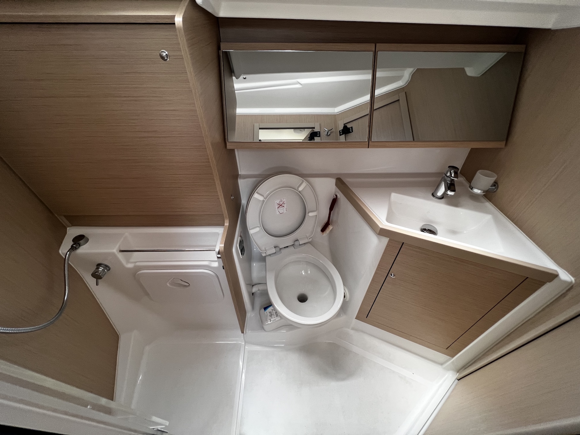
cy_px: 218
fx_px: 218
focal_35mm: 13
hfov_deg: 106.2
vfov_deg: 89.9
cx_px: 290
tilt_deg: -41.7
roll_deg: -1.2
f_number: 1.8
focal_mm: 1.57
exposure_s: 1/99
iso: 160
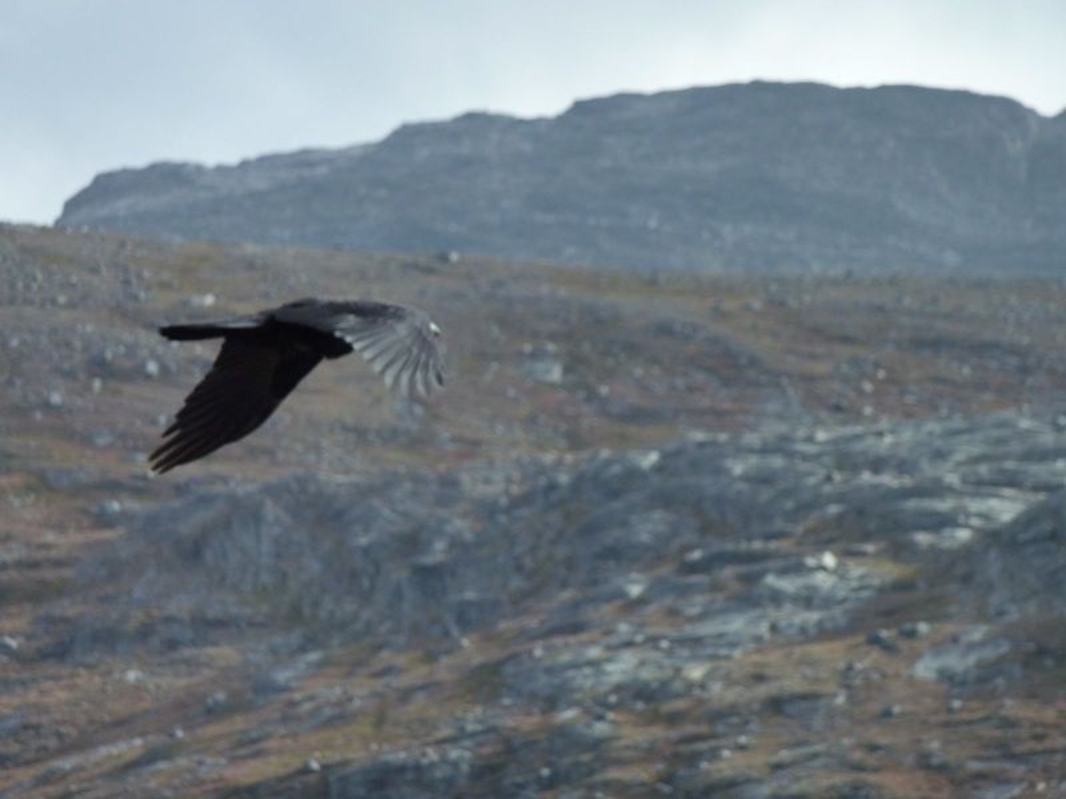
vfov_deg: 5.0
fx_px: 9239
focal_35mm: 300
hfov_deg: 6.6
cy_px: 400
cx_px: 533
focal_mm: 49.2
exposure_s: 1/640
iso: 250
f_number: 4.9
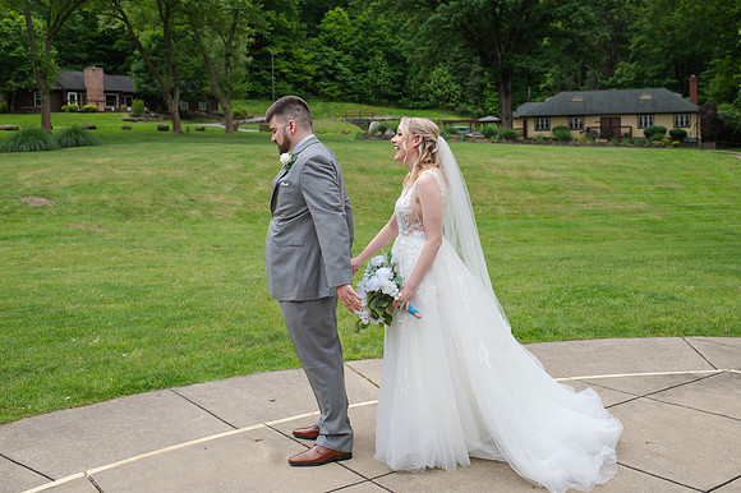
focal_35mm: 39
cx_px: 385
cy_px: 225
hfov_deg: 50.0
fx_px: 795
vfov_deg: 34.5
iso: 100
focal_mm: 35
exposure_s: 1/500
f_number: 3.5
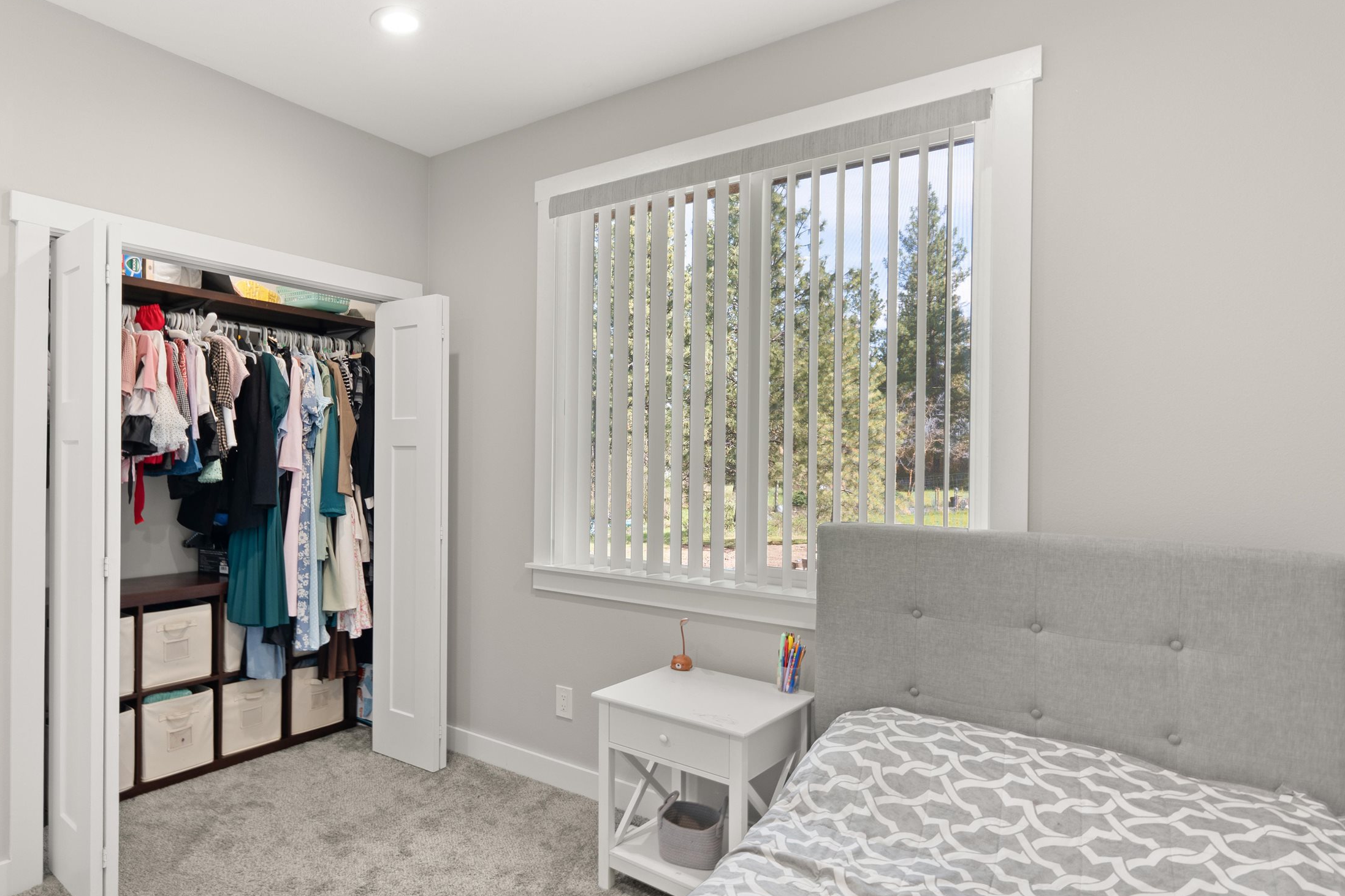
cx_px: 474
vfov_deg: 59.5
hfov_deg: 79.1
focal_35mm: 21
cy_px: 453
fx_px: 784
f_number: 8
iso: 200
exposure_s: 1/1.43
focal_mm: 15
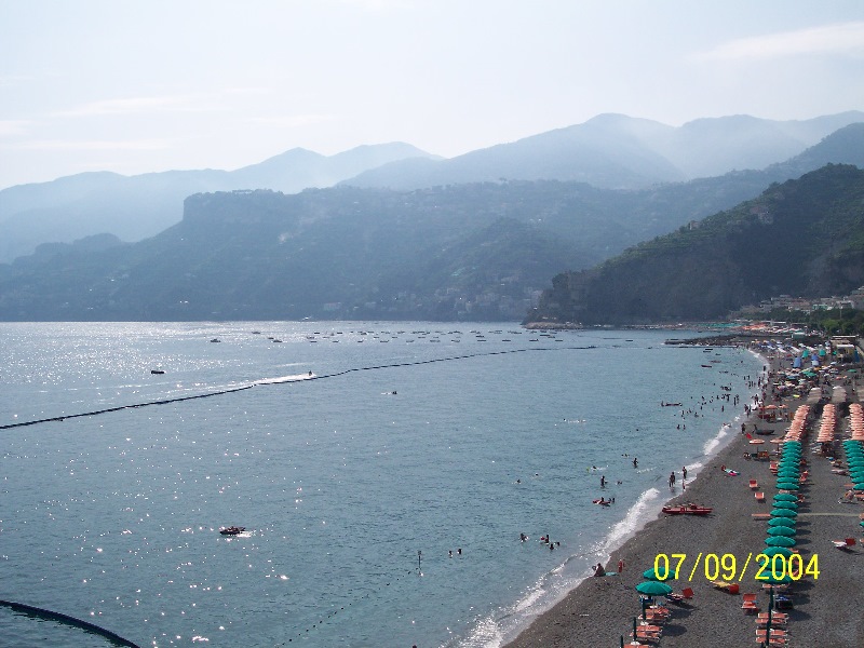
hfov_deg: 49.0
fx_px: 948
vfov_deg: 37.7
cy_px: 324
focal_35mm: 38
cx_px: 432
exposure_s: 1/1000
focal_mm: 8
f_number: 4.8
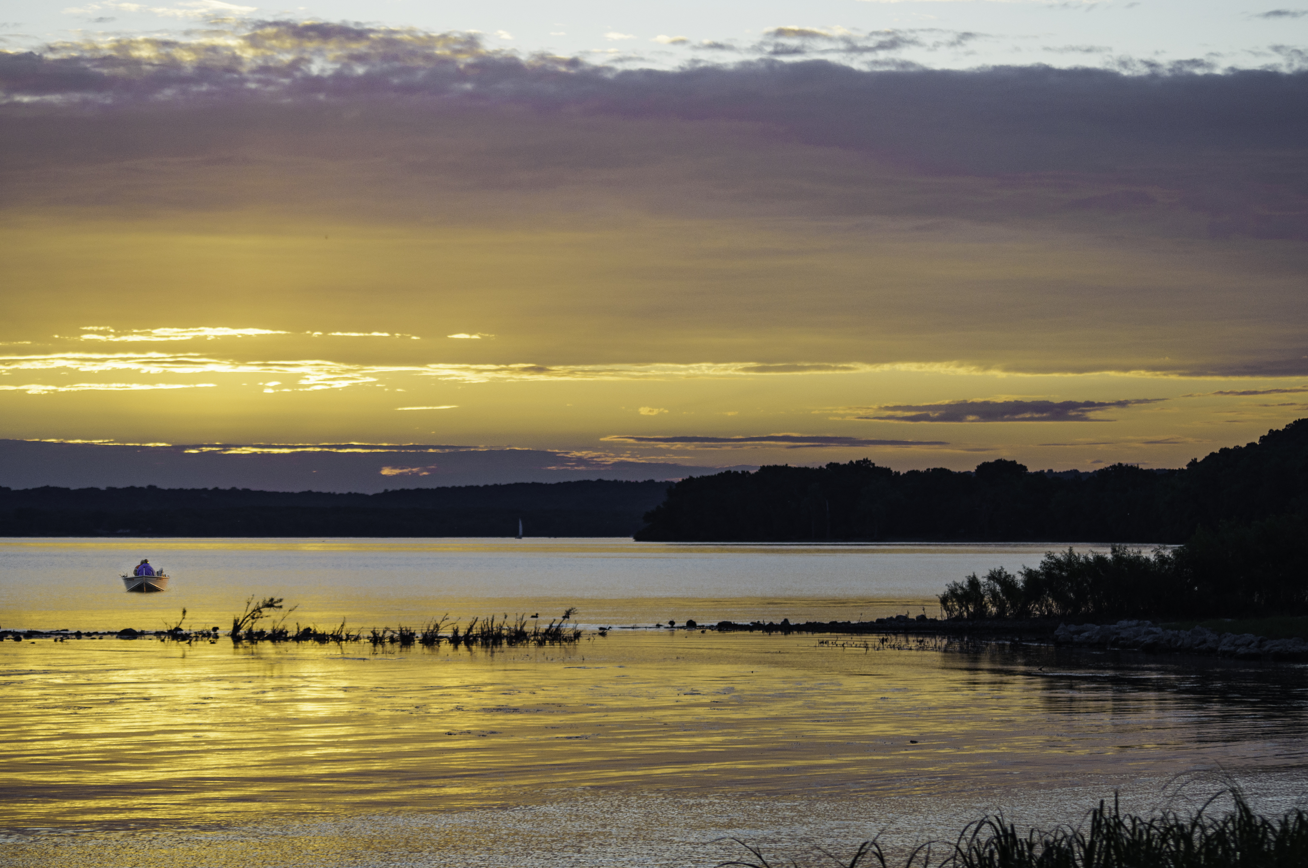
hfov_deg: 19.5
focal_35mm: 105
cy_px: 434
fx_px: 3810
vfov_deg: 13.0
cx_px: 654
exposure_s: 1/500
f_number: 4
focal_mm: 70
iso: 220
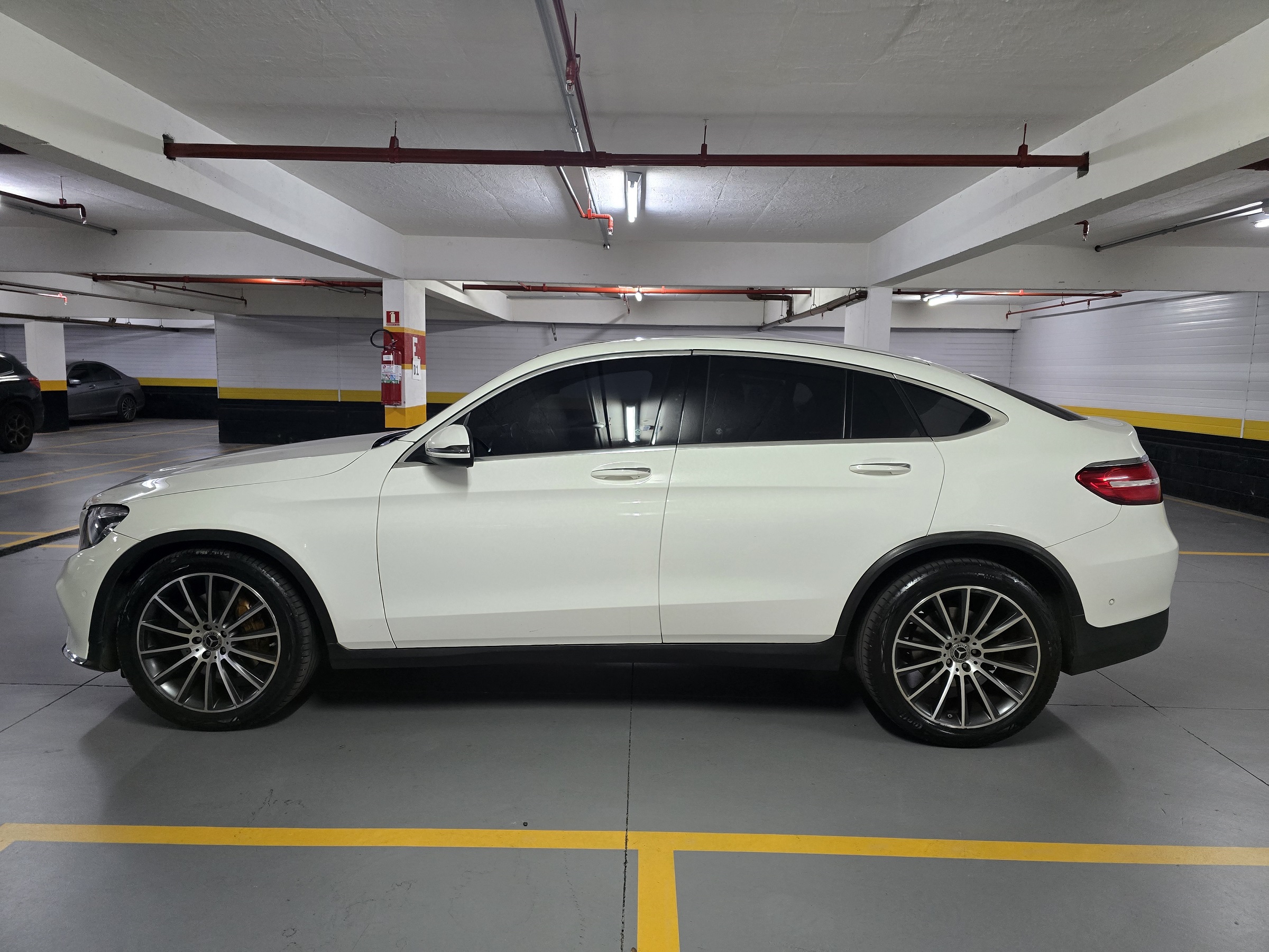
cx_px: 634
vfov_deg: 58.9
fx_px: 843
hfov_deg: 73.9
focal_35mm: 23
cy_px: 476
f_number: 1.7
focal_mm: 6.3
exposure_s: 1/60
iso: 1000
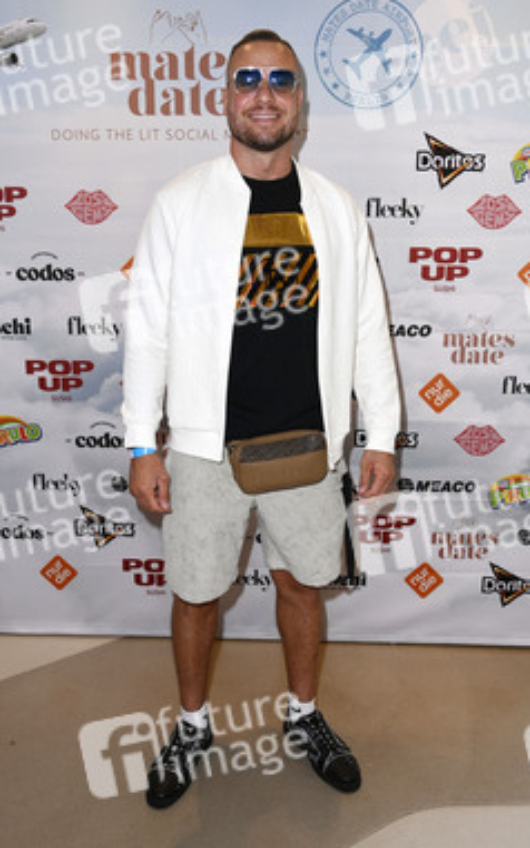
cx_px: 258
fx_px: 717
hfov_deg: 40.6
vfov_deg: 61.2
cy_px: 412
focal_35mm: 31
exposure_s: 1/250
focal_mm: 29
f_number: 6.3
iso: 1250
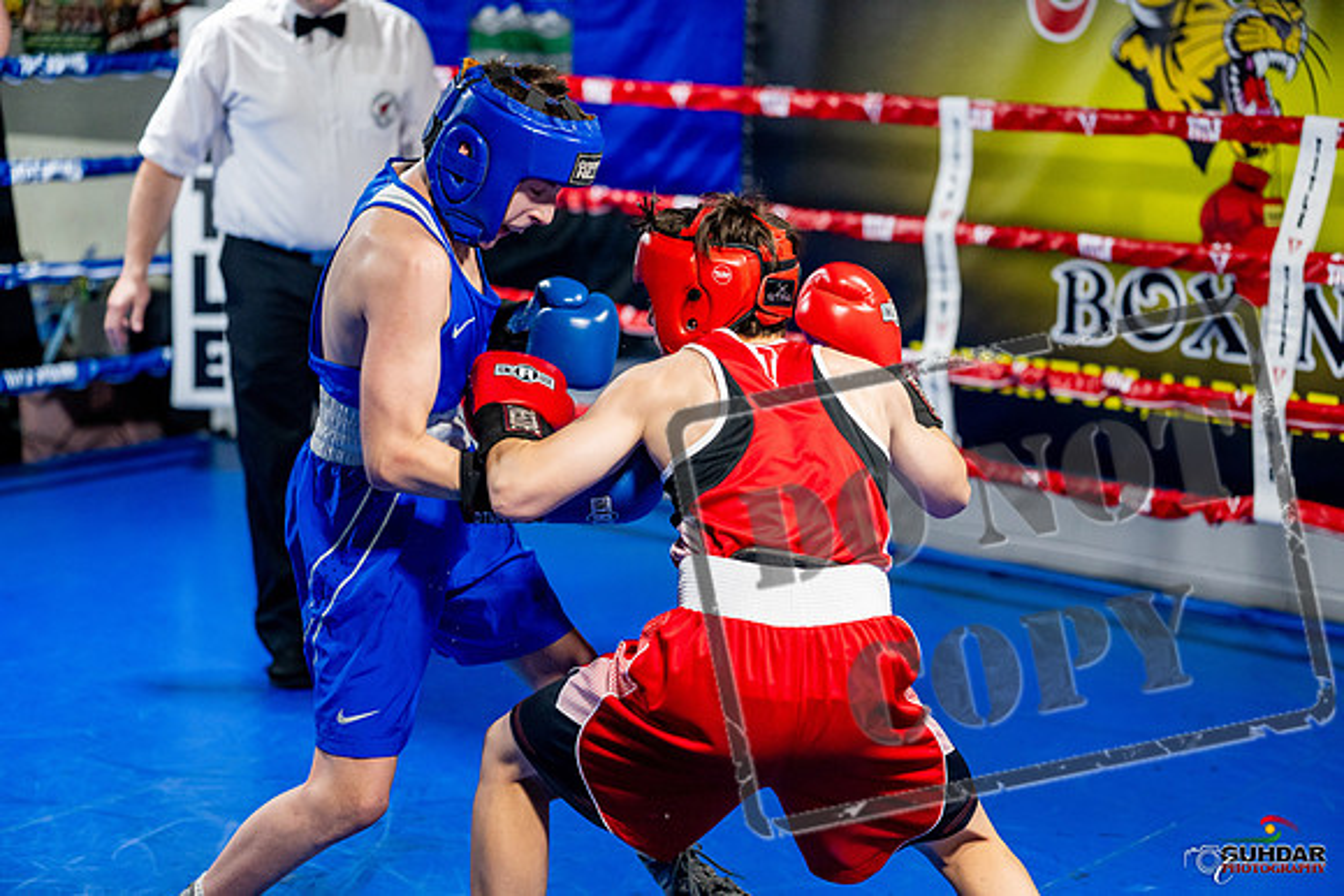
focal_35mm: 65
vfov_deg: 20.9
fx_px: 2427
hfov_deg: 31.0
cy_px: 448
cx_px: 672
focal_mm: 65
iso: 4000
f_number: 2
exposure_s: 1/1000
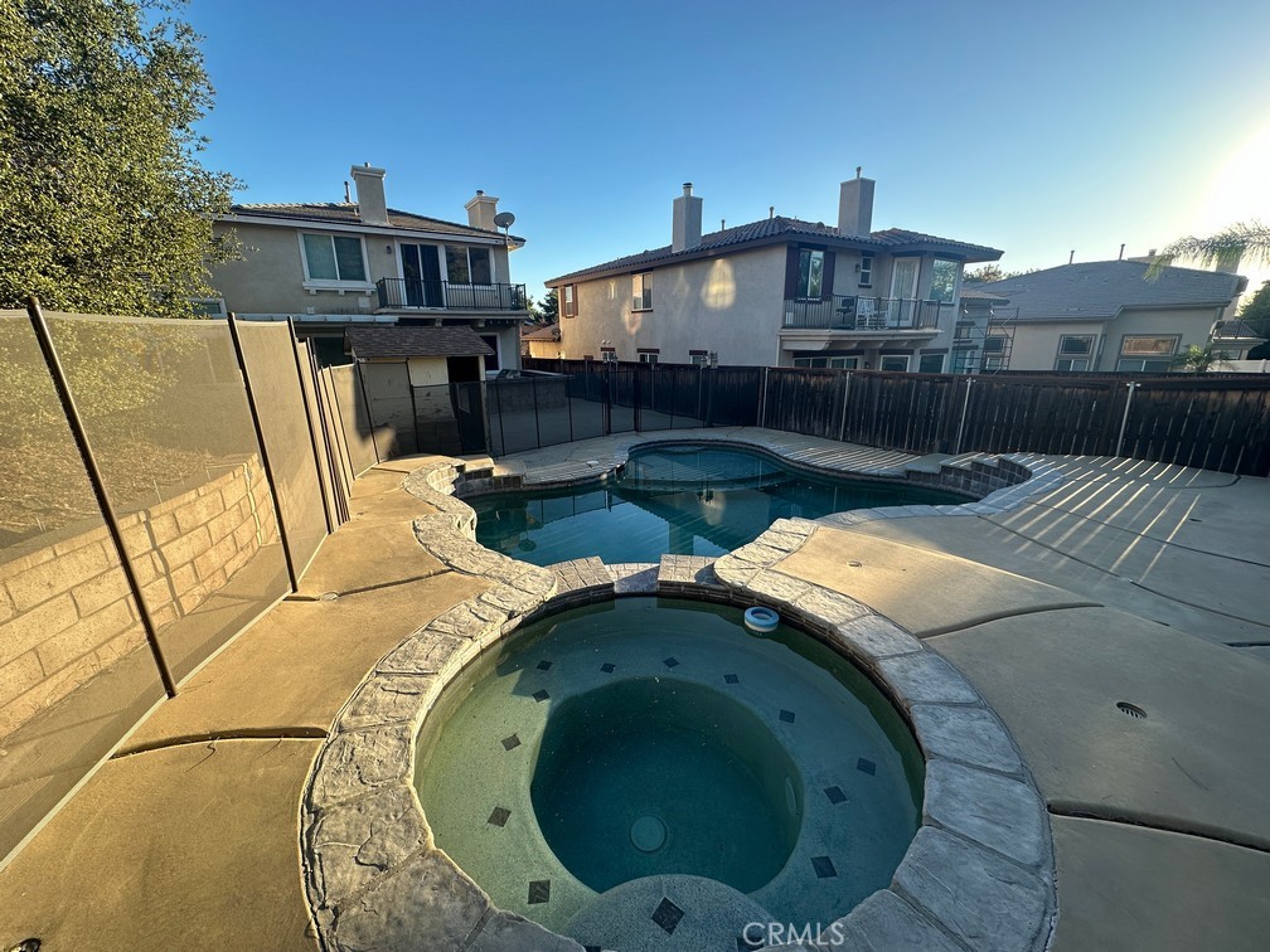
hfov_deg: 102.1
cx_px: 635
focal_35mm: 14
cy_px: 476
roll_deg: +0.3
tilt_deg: -14.7
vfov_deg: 85.7
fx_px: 514
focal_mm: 2.22
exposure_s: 1/354
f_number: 2.2
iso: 40
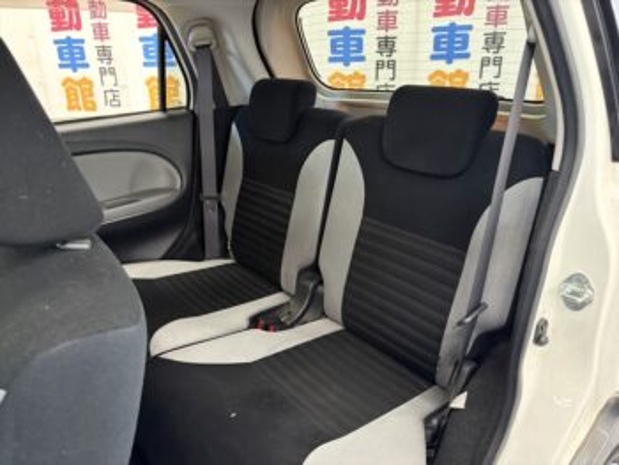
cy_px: 232
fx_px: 465
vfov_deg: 53.1
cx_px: 310
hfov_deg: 67.3
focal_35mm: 26
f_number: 1.6
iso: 640
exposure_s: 1/33
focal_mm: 5.96
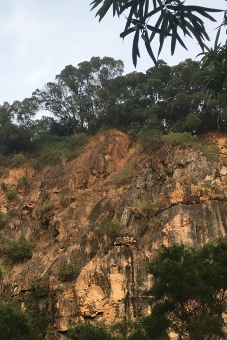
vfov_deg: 43.4
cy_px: 198
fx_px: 425
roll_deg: -2.8
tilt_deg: +40.0
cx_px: 79
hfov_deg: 29.7
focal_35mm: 45
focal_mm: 4.15
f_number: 2.2
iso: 32
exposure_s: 1/33
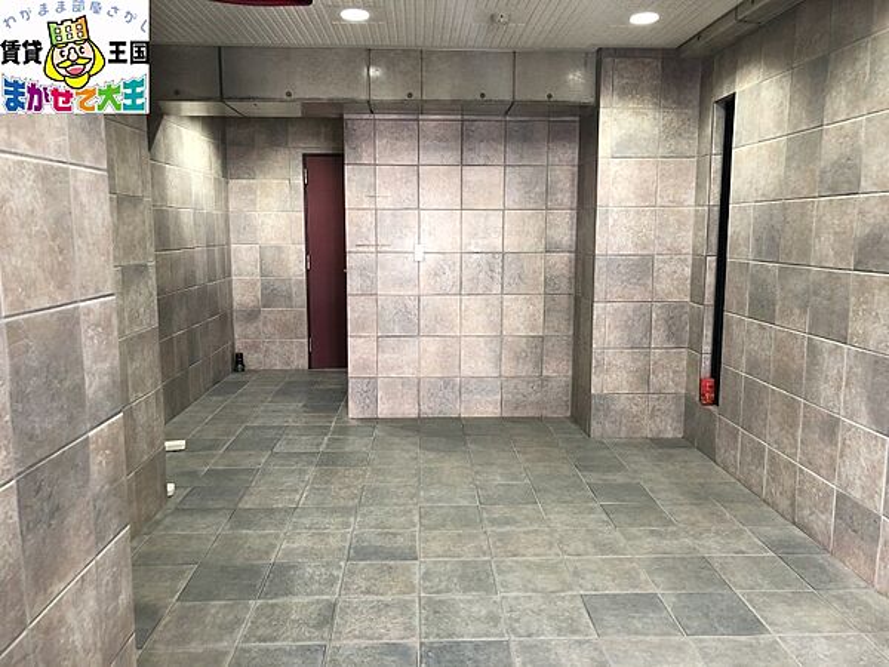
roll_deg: +0.3
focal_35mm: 28
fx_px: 719
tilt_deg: -8.5
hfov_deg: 63.4
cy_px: 334
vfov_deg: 49.7
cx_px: 444
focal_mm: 4
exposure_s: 1/15
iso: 64
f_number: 1.8
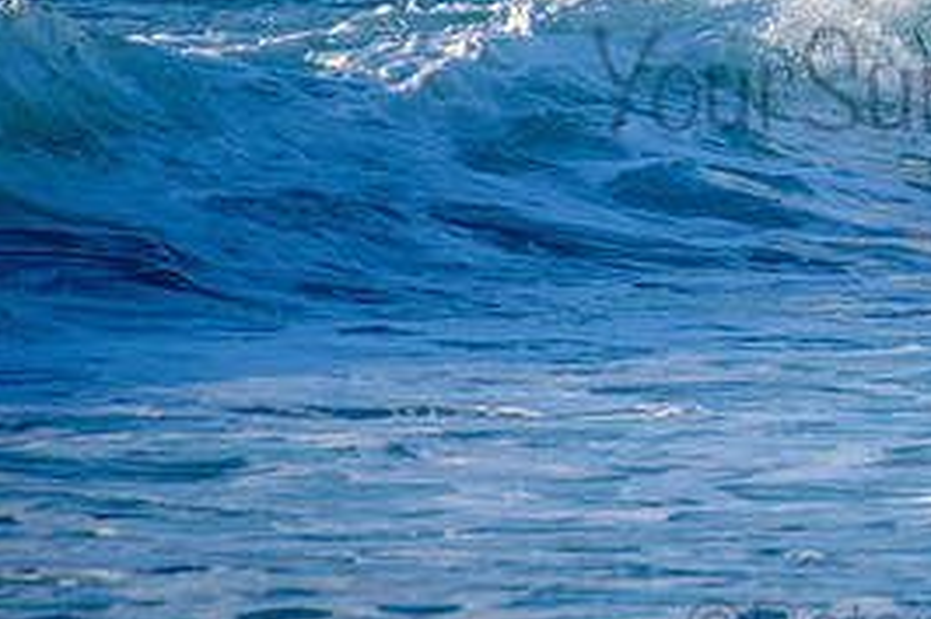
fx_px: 28196
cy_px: 51
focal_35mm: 1091
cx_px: 956
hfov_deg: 1.9
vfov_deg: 1.3
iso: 400
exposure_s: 1/2000
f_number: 5.6
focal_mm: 500
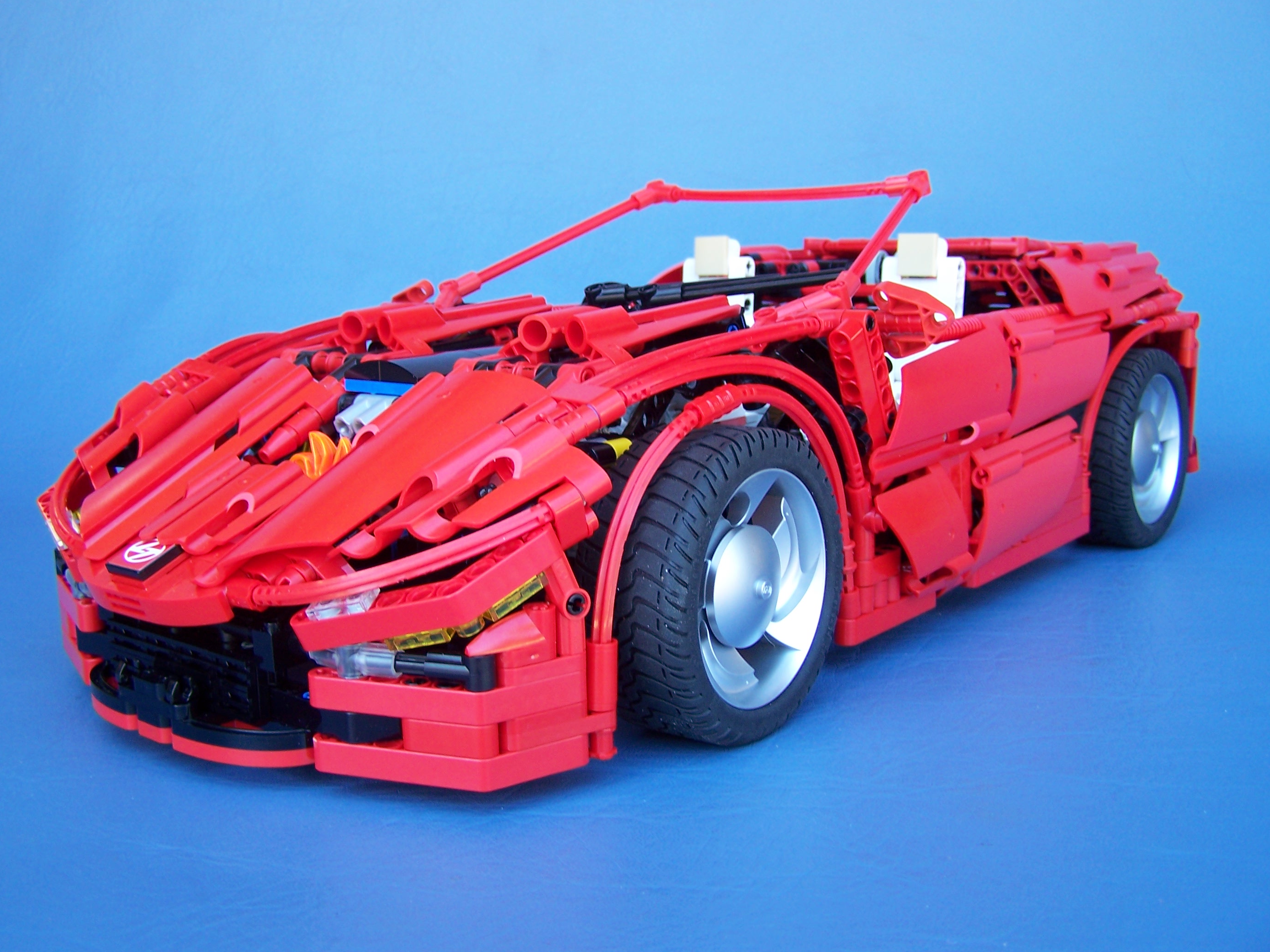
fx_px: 1431
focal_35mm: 39
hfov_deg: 47.9
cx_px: 626
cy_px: 478
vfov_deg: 36.8
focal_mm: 6.3
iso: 80
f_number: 2.8
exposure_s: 1/60
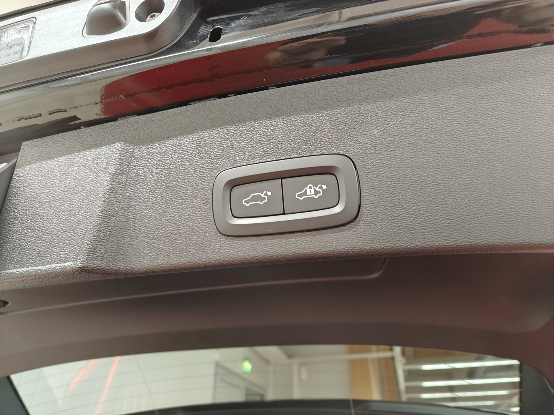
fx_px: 384
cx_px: 277
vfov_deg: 56.8
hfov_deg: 71.6
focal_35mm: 24
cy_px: 208
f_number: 1.8
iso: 160
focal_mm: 5.59
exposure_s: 1/50
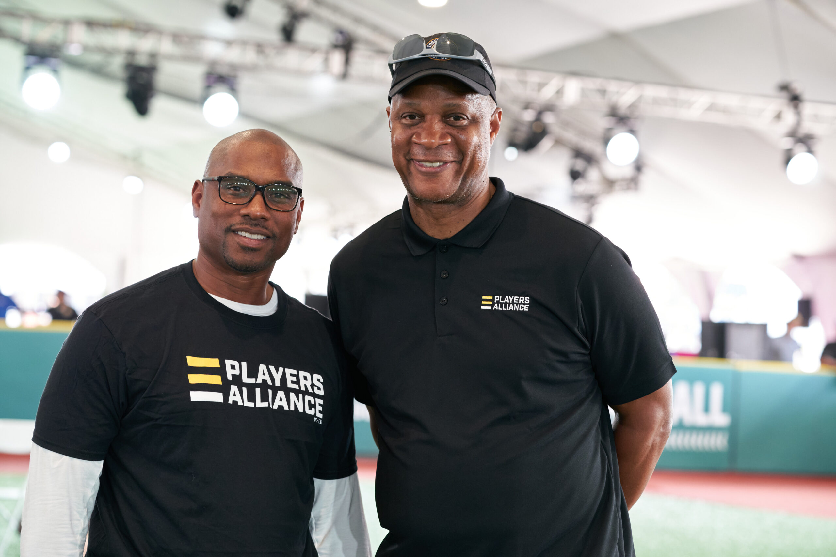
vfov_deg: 16.1
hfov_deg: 23.9
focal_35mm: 85
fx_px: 1974
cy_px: 278
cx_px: 418
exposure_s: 1/125
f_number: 3.5
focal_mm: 85
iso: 2000
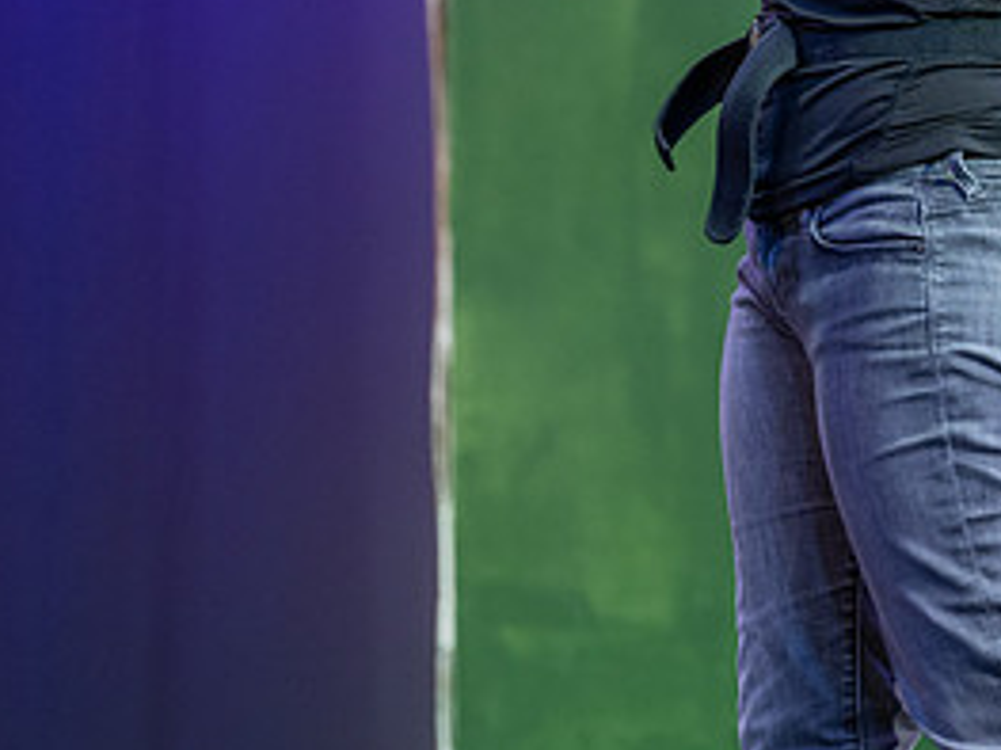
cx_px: 894
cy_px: 58
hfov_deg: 3.7
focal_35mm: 531
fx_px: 15348
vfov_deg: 2.8
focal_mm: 200
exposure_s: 1/250
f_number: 2.8
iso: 1000
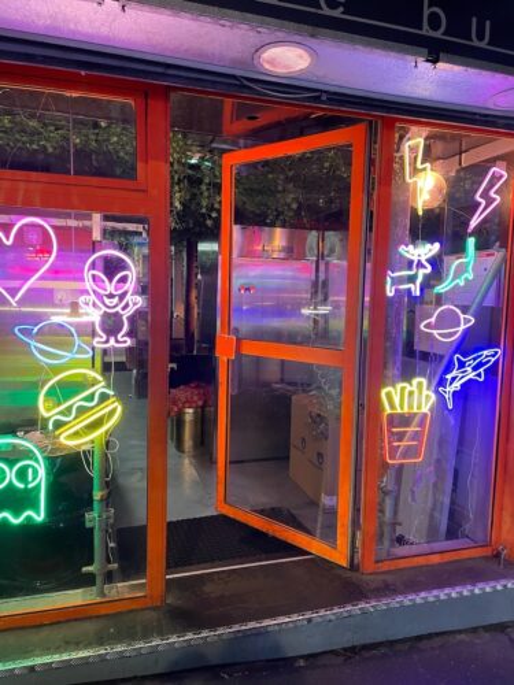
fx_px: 515
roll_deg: -1.4
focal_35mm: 26
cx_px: 257
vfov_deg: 67.3
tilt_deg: -5.2
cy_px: 342
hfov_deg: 53.1
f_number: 1.6
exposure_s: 1/50
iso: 320
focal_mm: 4.2
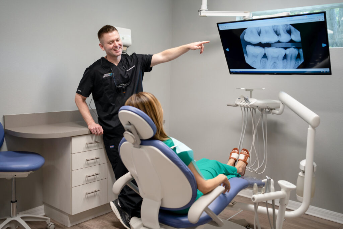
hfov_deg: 54.4
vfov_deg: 37.9
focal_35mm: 35
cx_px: 172
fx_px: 333
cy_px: 114
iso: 400
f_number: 2.8
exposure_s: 1/160
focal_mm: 35
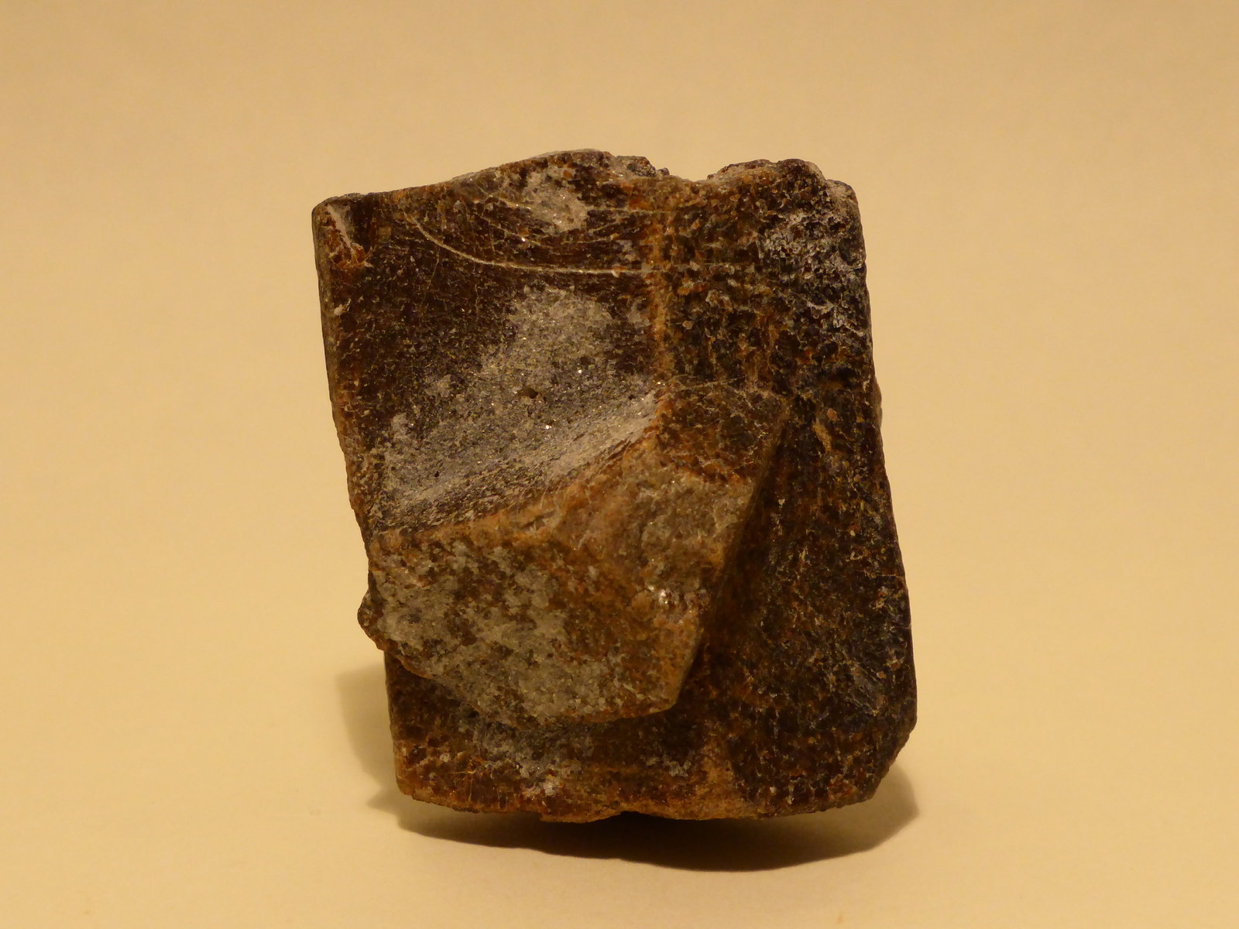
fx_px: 3472
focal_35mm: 97
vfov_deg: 15.2
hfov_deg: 20.2
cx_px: 620
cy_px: 464
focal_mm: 16.1
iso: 400
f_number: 5.2
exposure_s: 1/60
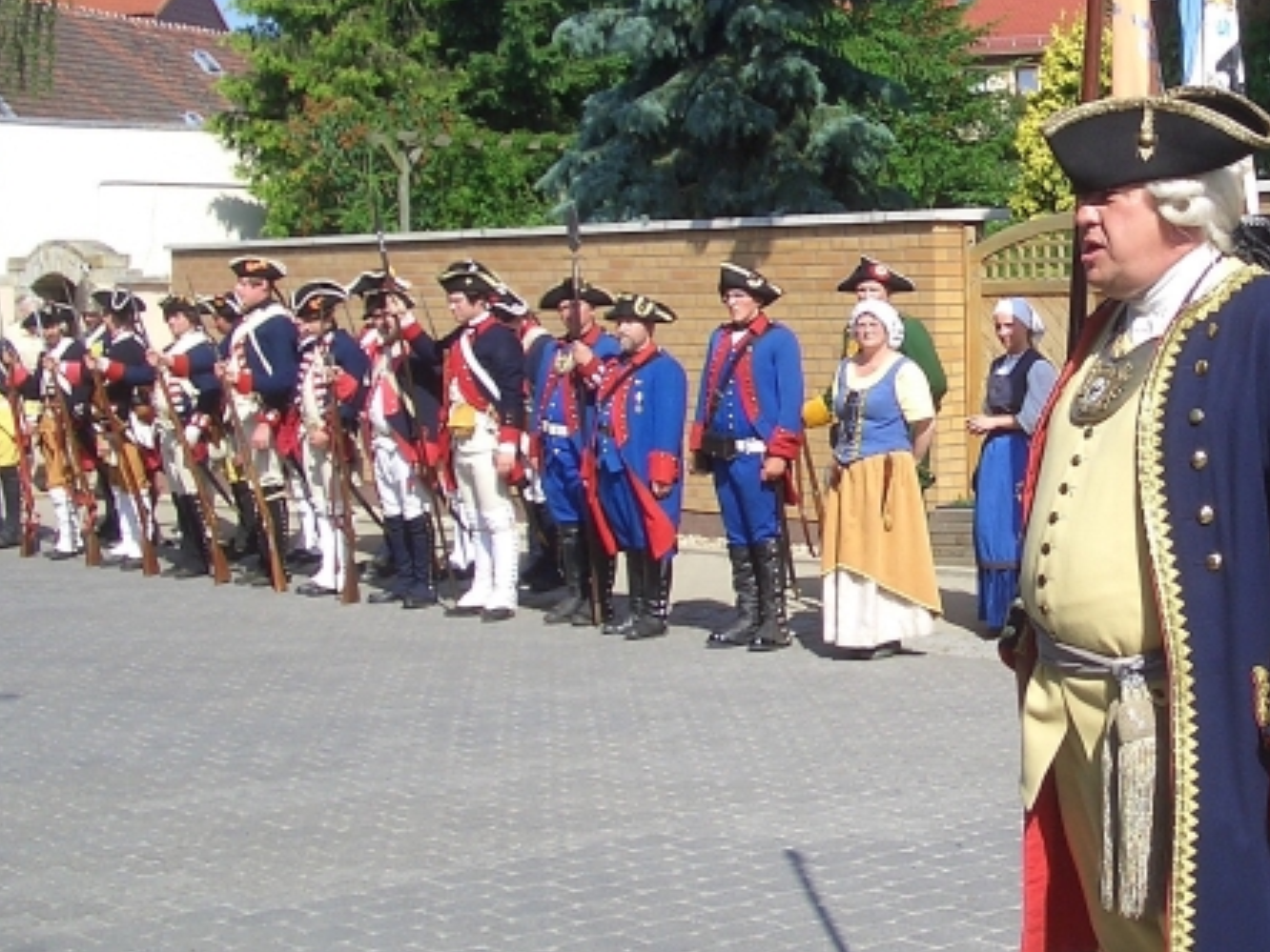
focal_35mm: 63
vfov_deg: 23.1
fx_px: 2311
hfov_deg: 30.0
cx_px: 1021
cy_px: 277
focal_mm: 5.8
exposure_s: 1/400
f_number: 4.3
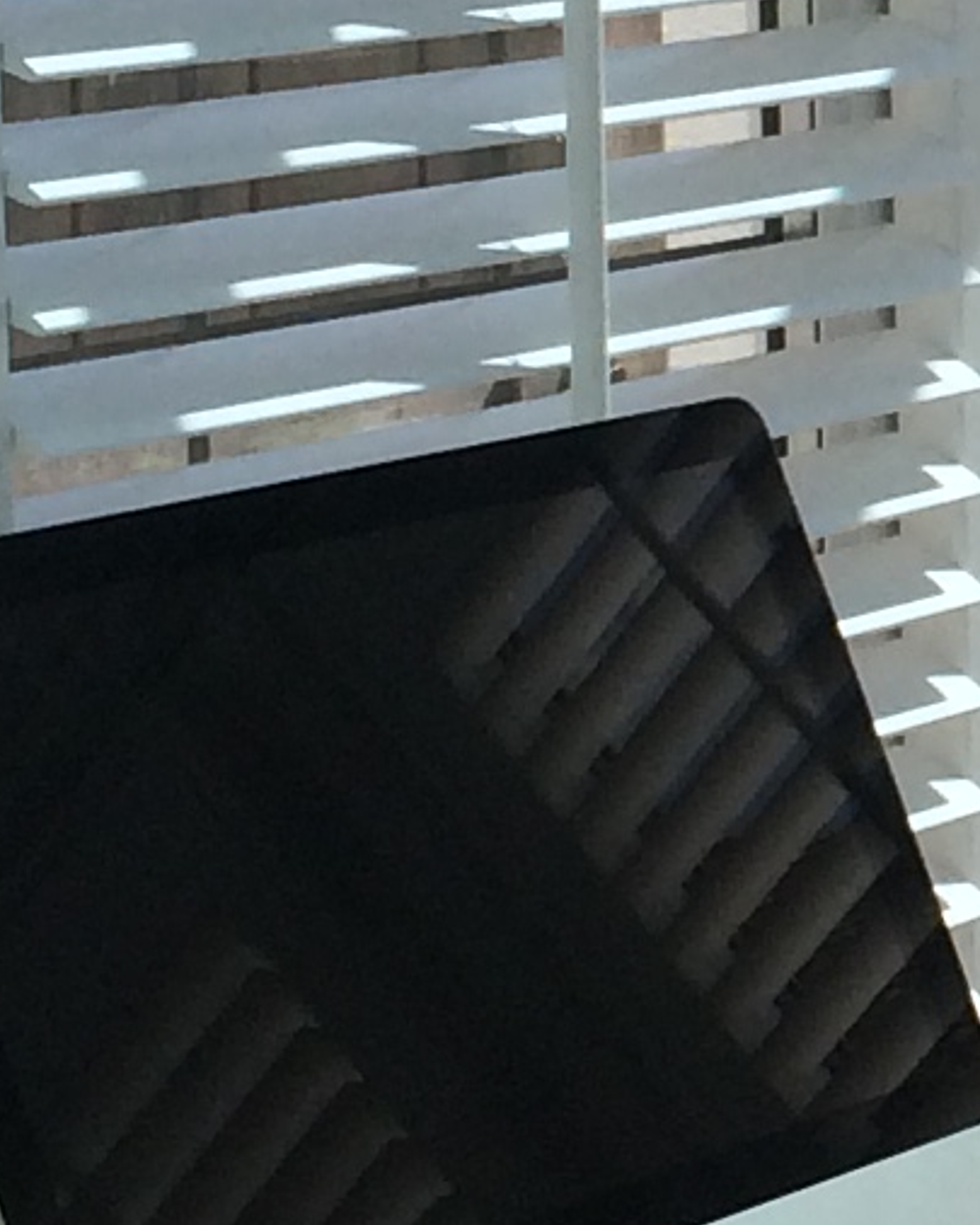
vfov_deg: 10.1
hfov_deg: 7.5
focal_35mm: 189
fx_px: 6850
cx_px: 2538
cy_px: 17
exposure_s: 1/2283
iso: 40
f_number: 2.2
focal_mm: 4.12
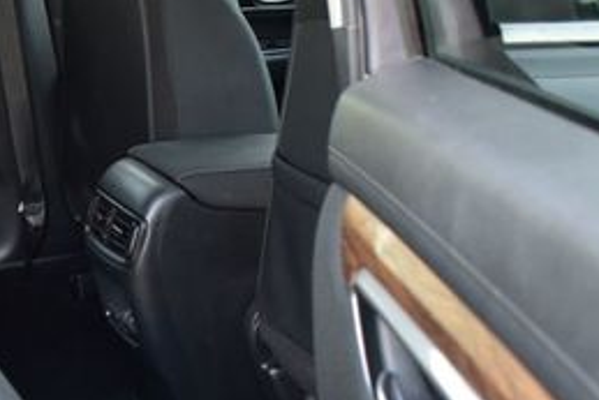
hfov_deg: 26.2
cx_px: 32
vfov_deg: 18.1
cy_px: 379
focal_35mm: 74
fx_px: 1232
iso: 720
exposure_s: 1/15
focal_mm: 20
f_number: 6.3
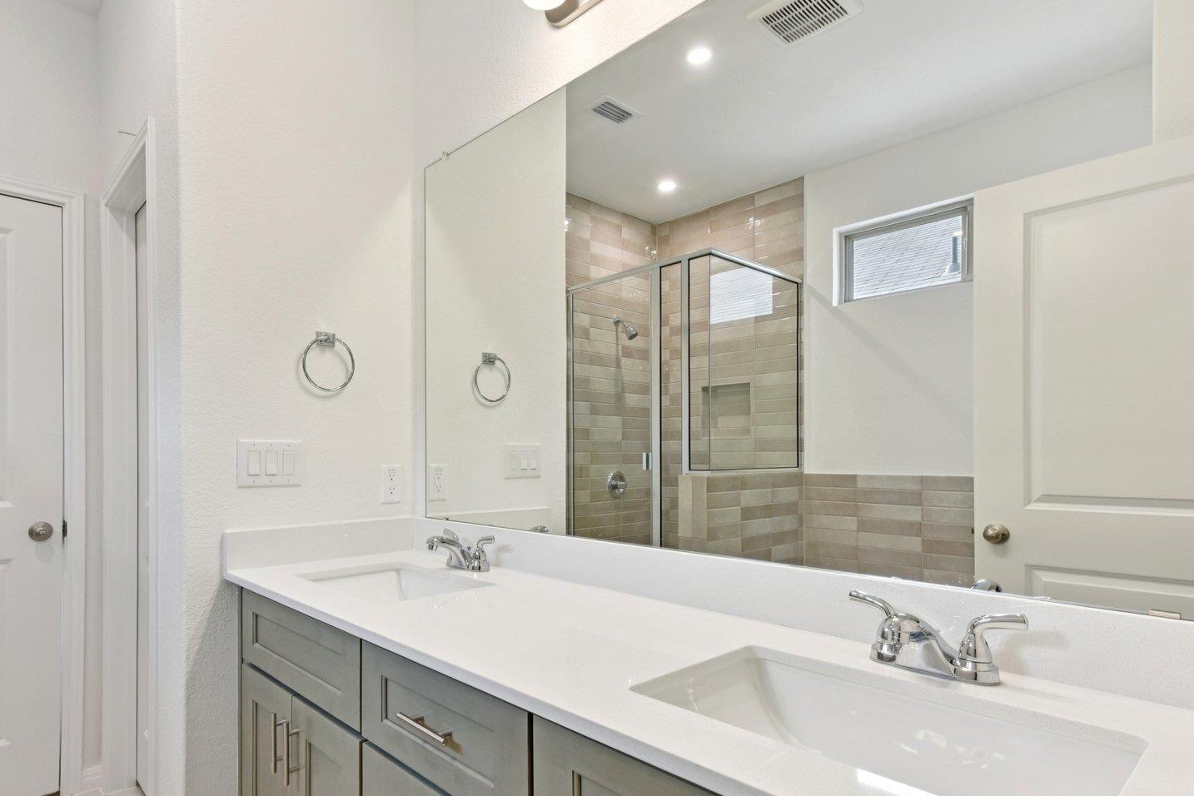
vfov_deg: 61.5
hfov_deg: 83.3
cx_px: 500
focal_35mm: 20
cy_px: 468
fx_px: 663
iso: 400
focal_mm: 14
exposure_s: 1/50
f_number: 8
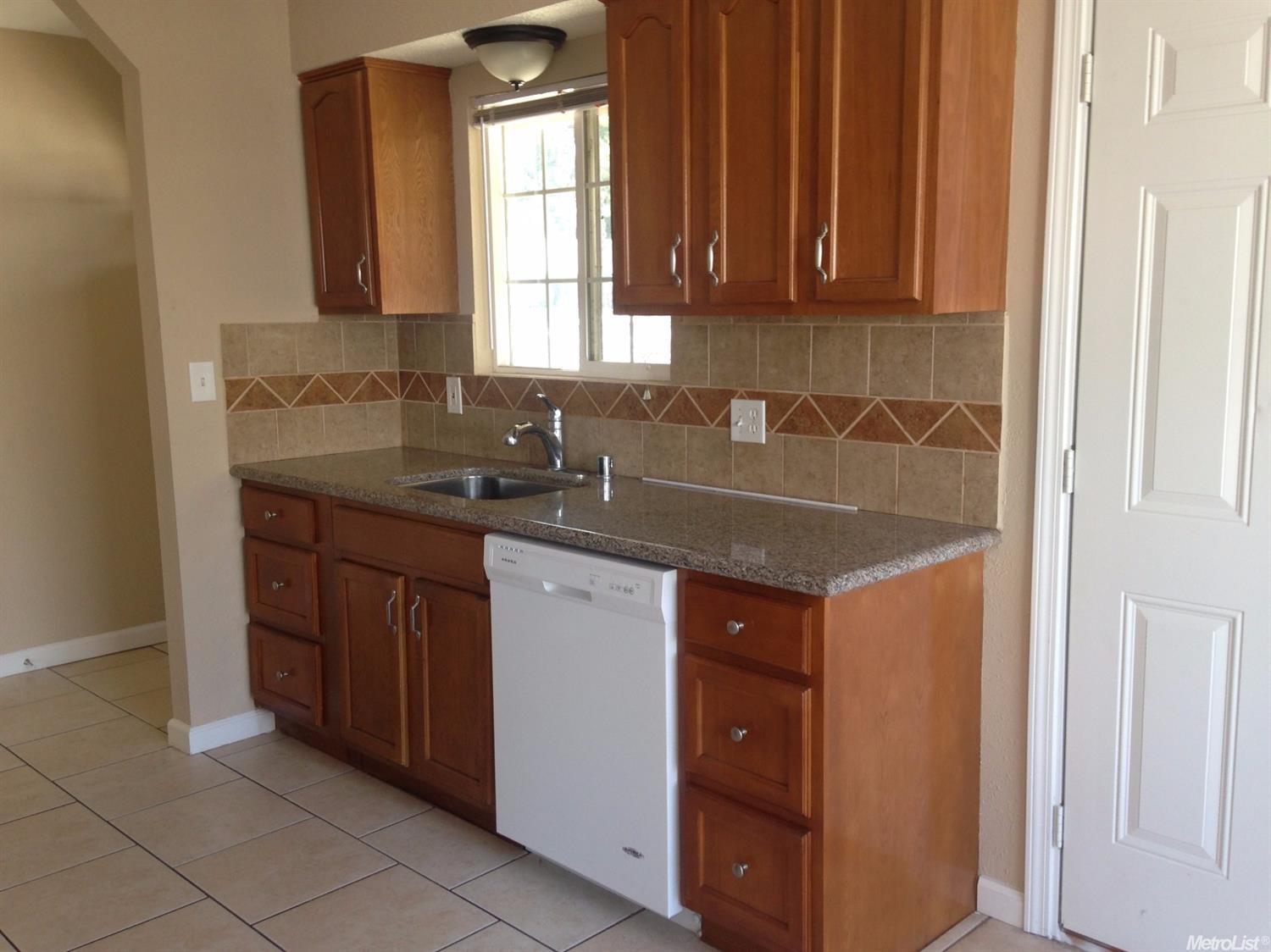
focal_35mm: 33
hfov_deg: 55.4
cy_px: 476
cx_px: 636
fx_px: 1211
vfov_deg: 42.9
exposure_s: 1/24
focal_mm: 4.12
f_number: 2.4
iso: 50
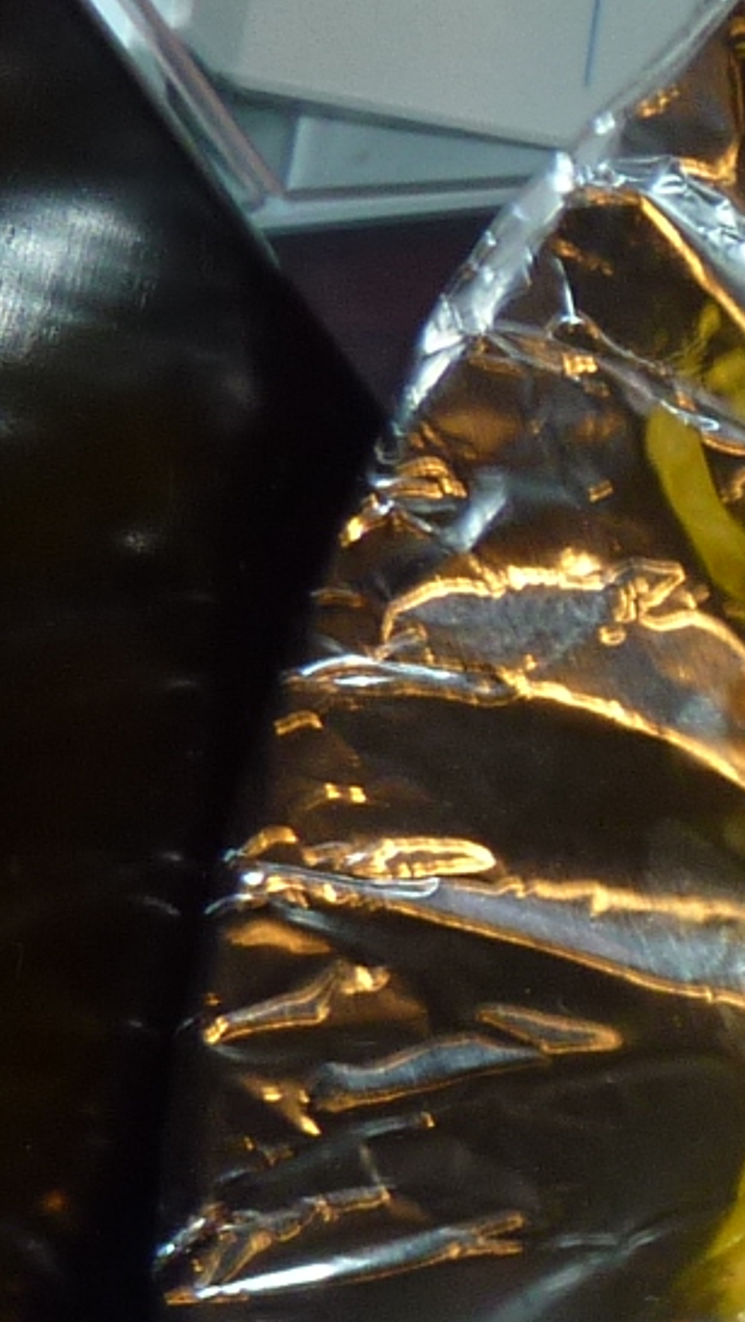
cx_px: 2213
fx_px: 3579
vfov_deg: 20.6
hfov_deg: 9.4
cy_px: 1129
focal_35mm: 102
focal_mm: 4.1
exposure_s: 1/30
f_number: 3.3
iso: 100
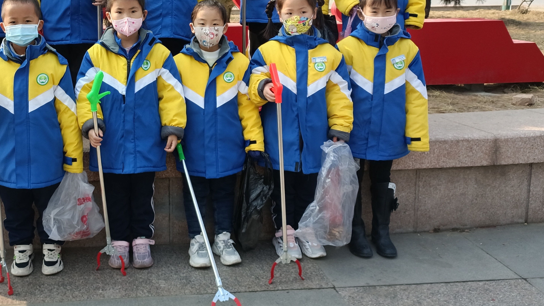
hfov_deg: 46.1
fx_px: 620
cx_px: 155
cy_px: 86
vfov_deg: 27.4
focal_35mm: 43
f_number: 1.79
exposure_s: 1/296
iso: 100
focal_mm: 4.75
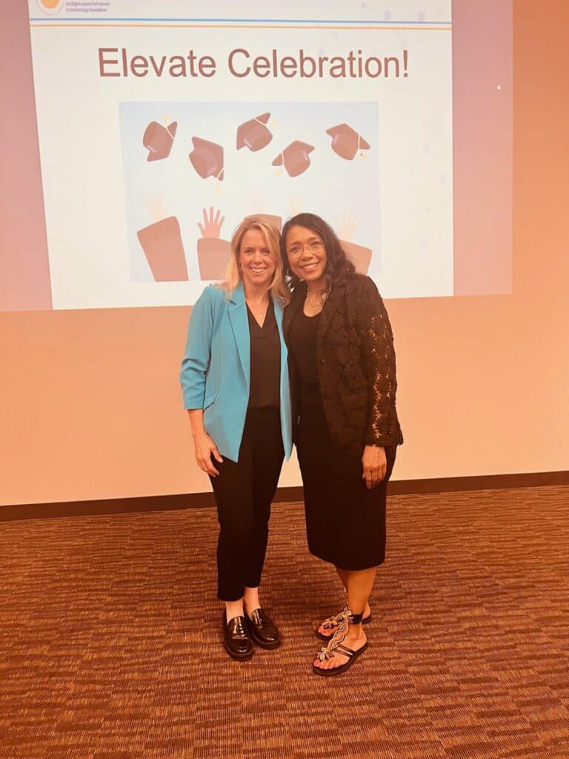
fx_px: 570
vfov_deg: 67.3
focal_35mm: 26
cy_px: 380
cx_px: 284
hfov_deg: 53.1
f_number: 1.5
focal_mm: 5.7
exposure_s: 1/60
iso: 125
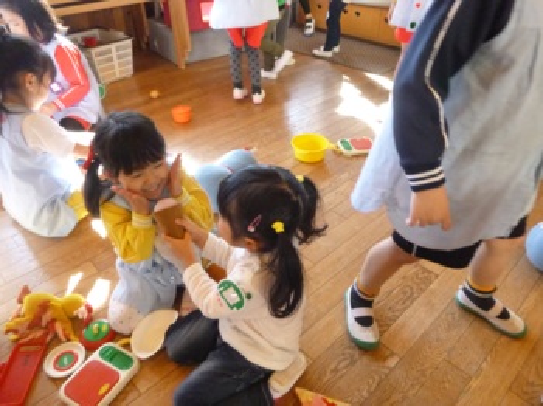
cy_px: 203
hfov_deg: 69.4
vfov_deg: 54.8
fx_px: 392
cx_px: 272
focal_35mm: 25
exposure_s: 1/80
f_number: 3.9
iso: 800
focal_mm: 4.5
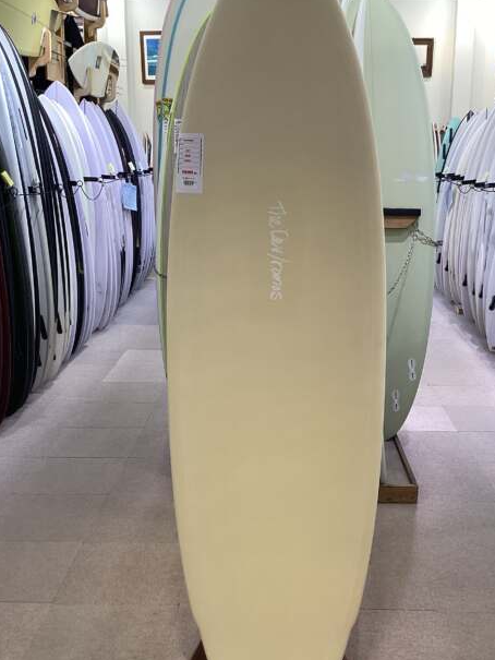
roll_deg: +0.3
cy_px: 325
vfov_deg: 45.8
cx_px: 271
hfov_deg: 35.1
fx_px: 781
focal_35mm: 41
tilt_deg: -13.1
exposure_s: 1/50
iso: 80
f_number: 2.4
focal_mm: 3.3
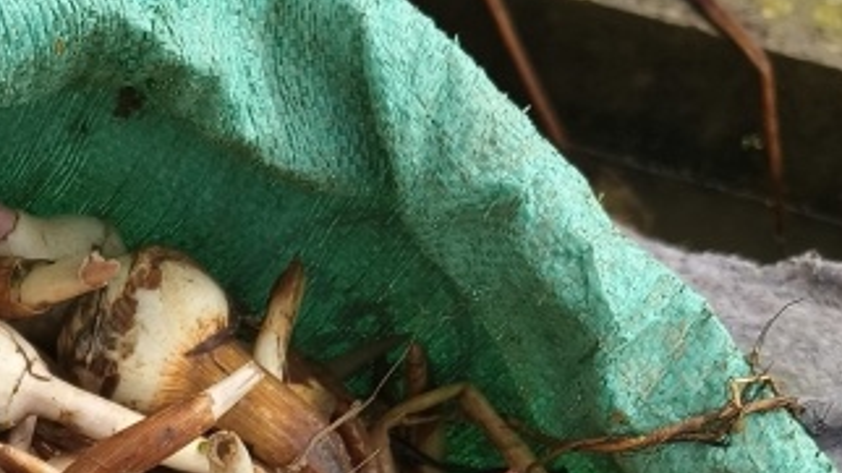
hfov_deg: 23.5
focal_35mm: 83
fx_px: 1853
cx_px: -157
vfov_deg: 13.2
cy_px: 835
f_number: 1.88
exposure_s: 1/1590
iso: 72
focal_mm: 5.6
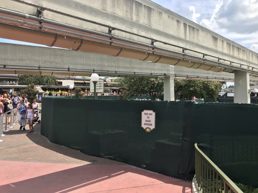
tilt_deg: -2.6
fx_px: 209
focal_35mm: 28
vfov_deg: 49.7
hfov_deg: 63.4
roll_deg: +1.2
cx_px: 129
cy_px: 96
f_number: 1.8
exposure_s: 1/1259
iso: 20
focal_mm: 3.99
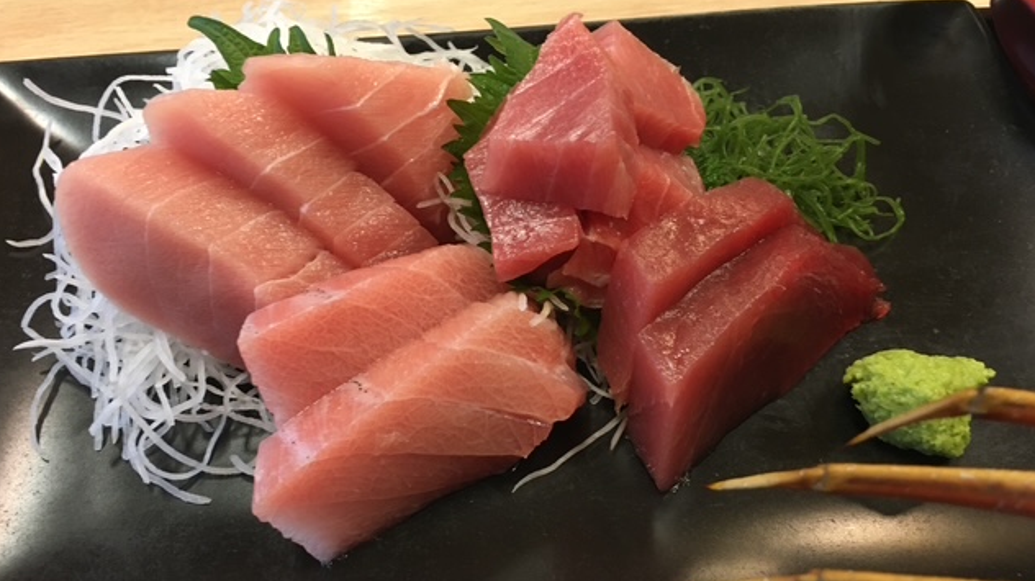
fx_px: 878
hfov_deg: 61.0
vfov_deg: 36.5
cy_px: 358
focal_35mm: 32
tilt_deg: -59.0
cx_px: 516
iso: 160
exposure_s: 1/33
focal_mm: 4.15
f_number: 2.2
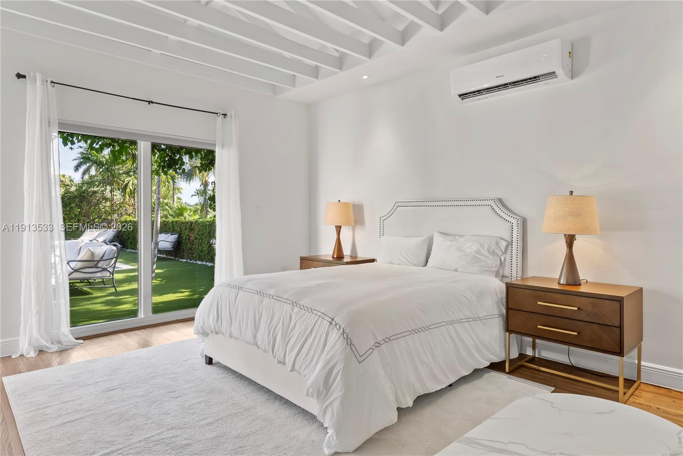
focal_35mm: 21
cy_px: 228
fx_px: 399
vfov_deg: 59.5
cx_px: 342
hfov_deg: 81.2
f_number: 8
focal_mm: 21
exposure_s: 1
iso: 100
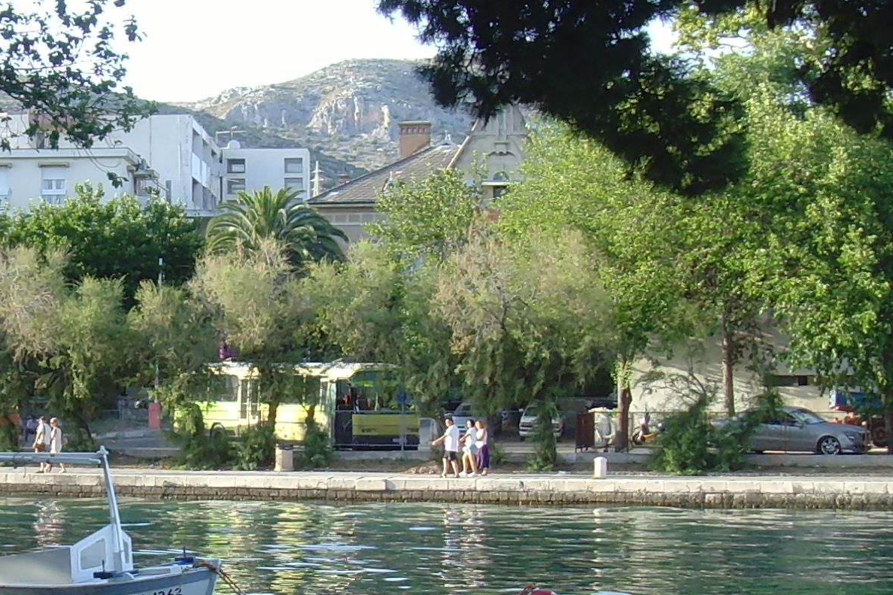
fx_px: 2604
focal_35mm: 105
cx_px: 62
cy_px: 431
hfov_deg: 19.1
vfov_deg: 13.0
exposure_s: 1/125
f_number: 3.5
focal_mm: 6.6
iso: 80
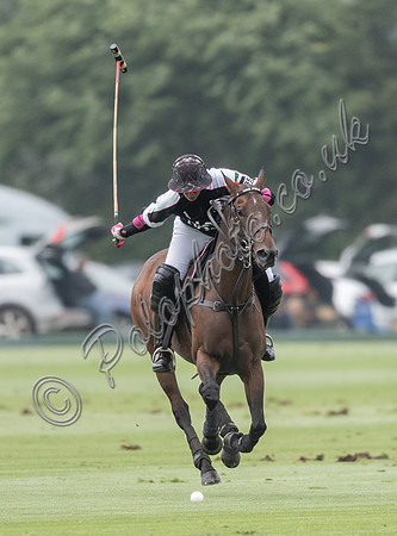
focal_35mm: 1159
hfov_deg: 1.3
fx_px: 17882
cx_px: 214
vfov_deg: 1.7
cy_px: 338
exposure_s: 1/1250
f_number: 4
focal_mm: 500
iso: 800
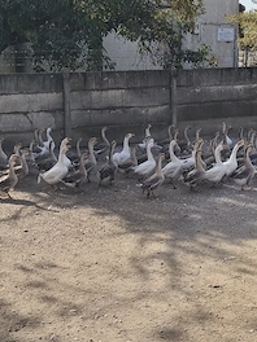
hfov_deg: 26.1
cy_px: 159
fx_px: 554
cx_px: 153
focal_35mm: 56
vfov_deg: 34.3
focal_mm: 6.18
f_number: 1.65
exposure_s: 1/1000
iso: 50
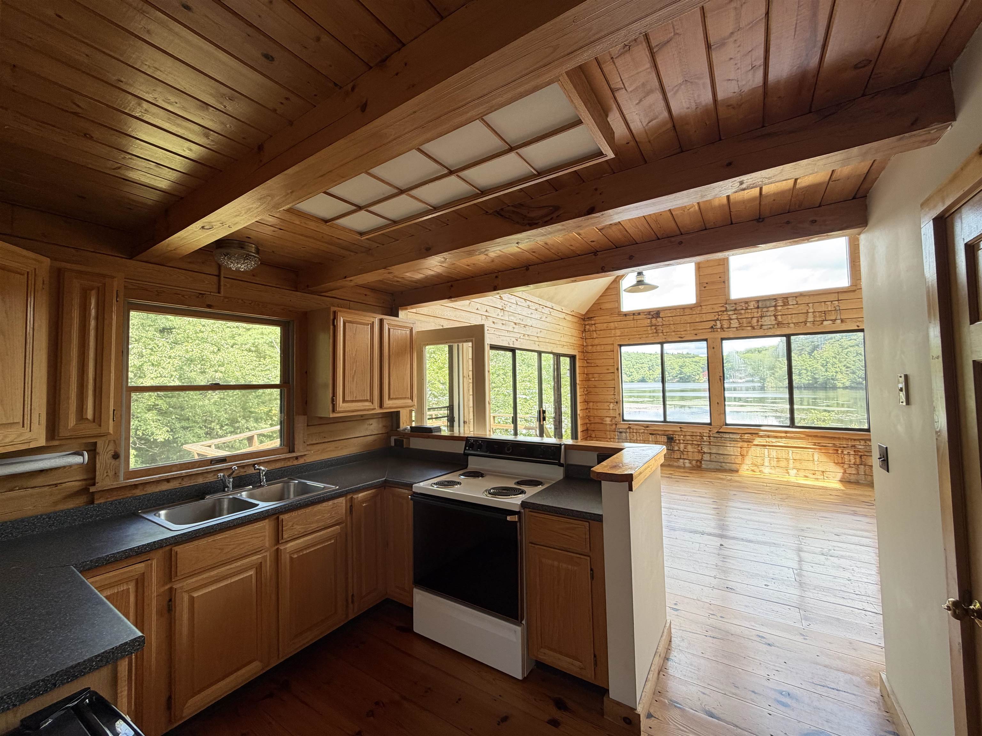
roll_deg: +1.0
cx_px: 491
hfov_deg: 102.1
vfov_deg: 85.7
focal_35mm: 14
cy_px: 368
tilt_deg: +1.7
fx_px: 397
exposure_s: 1/121
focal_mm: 2.22
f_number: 2.2
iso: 100
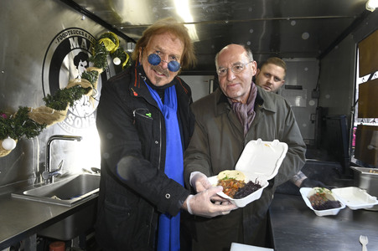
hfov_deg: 73.8
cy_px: 126
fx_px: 252
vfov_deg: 53.1
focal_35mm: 24
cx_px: 189
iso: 1600
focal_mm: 24
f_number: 8
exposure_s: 1/30
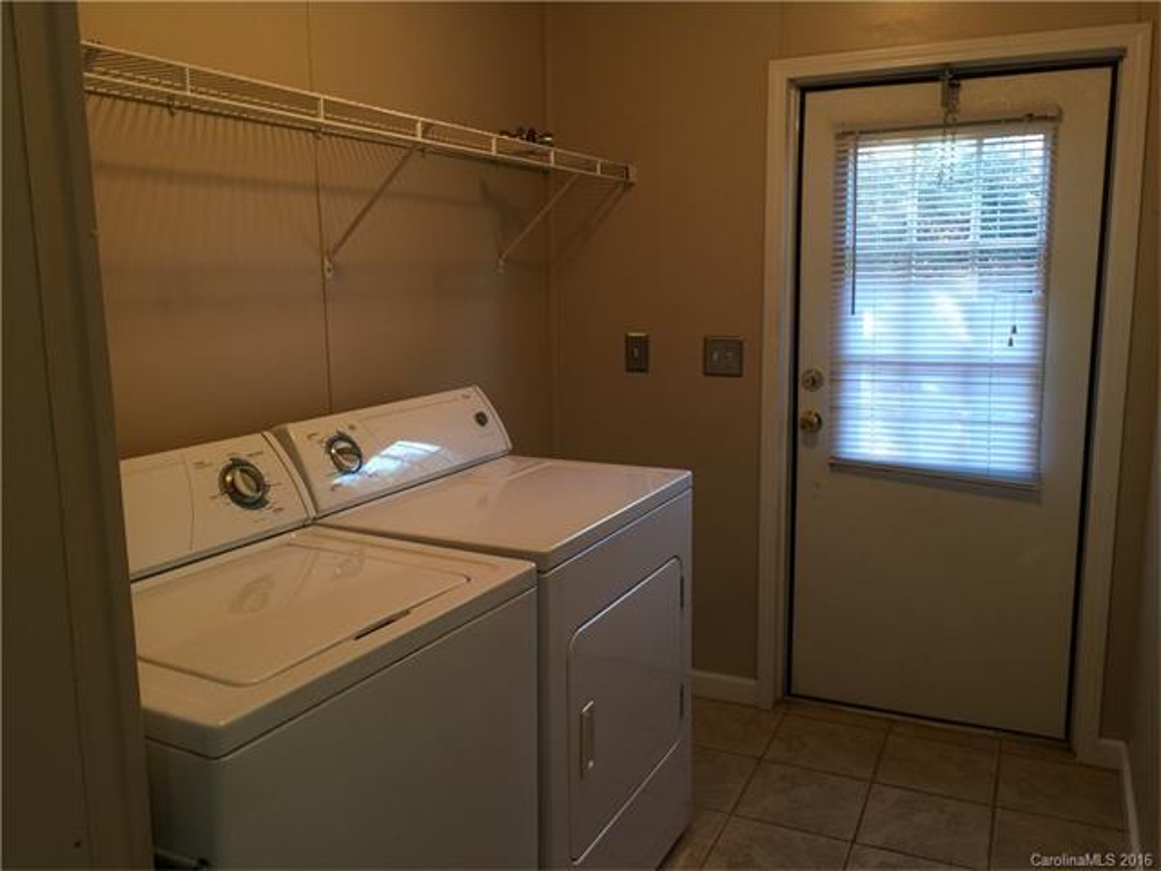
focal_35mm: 29
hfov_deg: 61.7
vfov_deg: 48.2
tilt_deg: -8.4
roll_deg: +0.6
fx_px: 973
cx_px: 580
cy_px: 436
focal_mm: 4.15
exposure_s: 1/15
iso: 32
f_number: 2.2
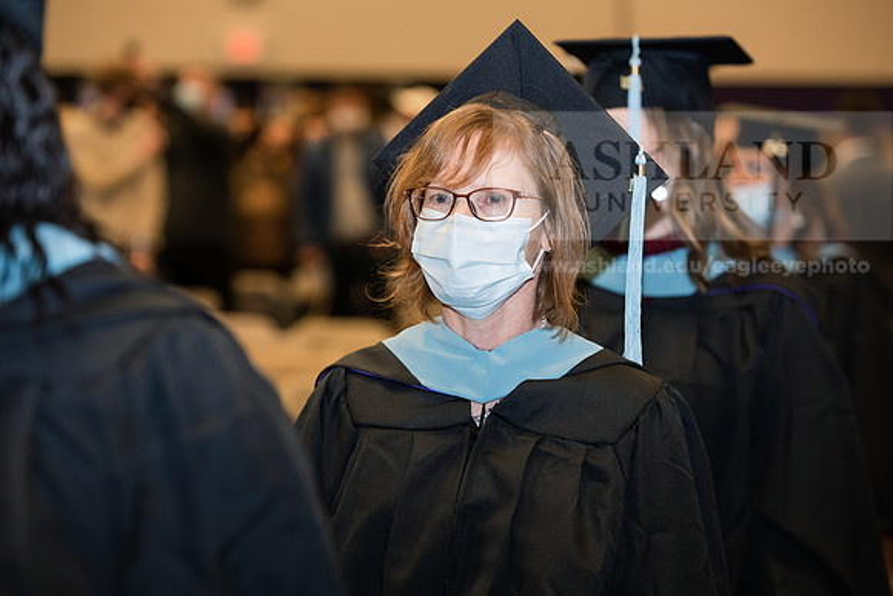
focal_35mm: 122
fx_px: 3027
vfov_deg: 11.2
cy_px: 298
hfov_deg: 16.8
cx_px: 446
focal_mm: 122
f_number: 4
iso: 1600
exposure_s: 1/200
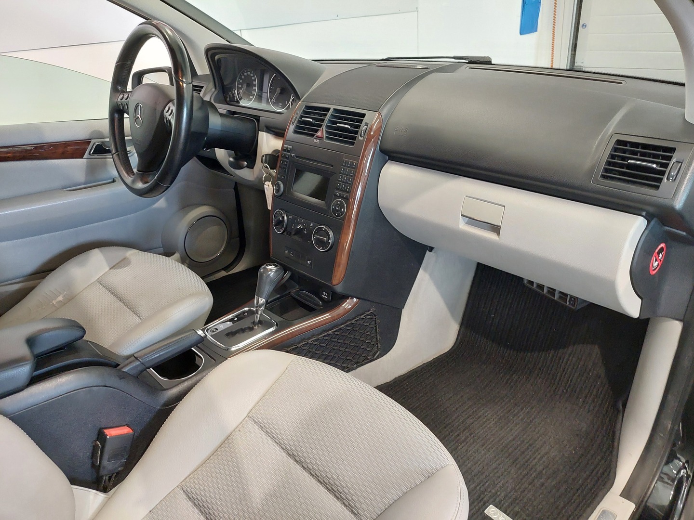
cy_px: 260
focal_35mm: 25
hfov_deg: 69.4
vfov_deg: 54.9
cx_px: 347
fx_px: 501
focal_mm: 5.23
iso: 500
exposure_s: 1/60
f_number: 1.8
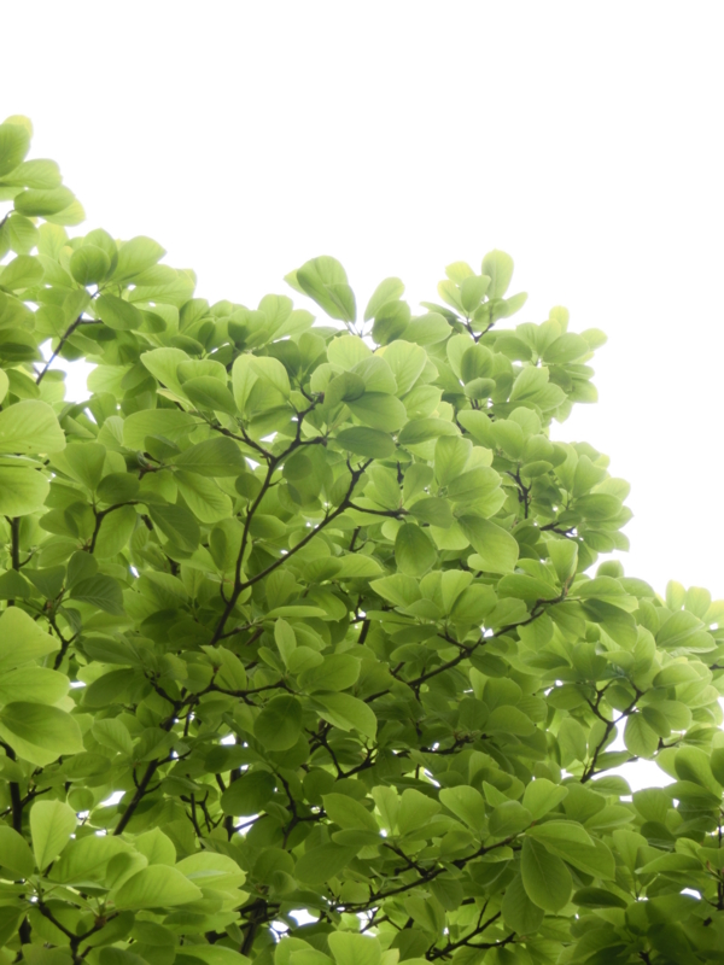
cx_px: 362
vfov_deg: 23.0
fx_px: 2370
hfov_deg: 17.4
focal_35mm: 85
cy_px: 482
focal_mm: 15.16
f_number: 5
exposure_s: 1/125
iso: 125
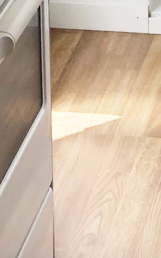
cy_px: -376
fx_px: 1406
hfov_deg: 6.6
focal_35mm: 200
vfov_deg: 9.3
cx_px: 75
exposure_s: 1/436
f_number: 1.8
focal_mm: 3.99
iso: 20
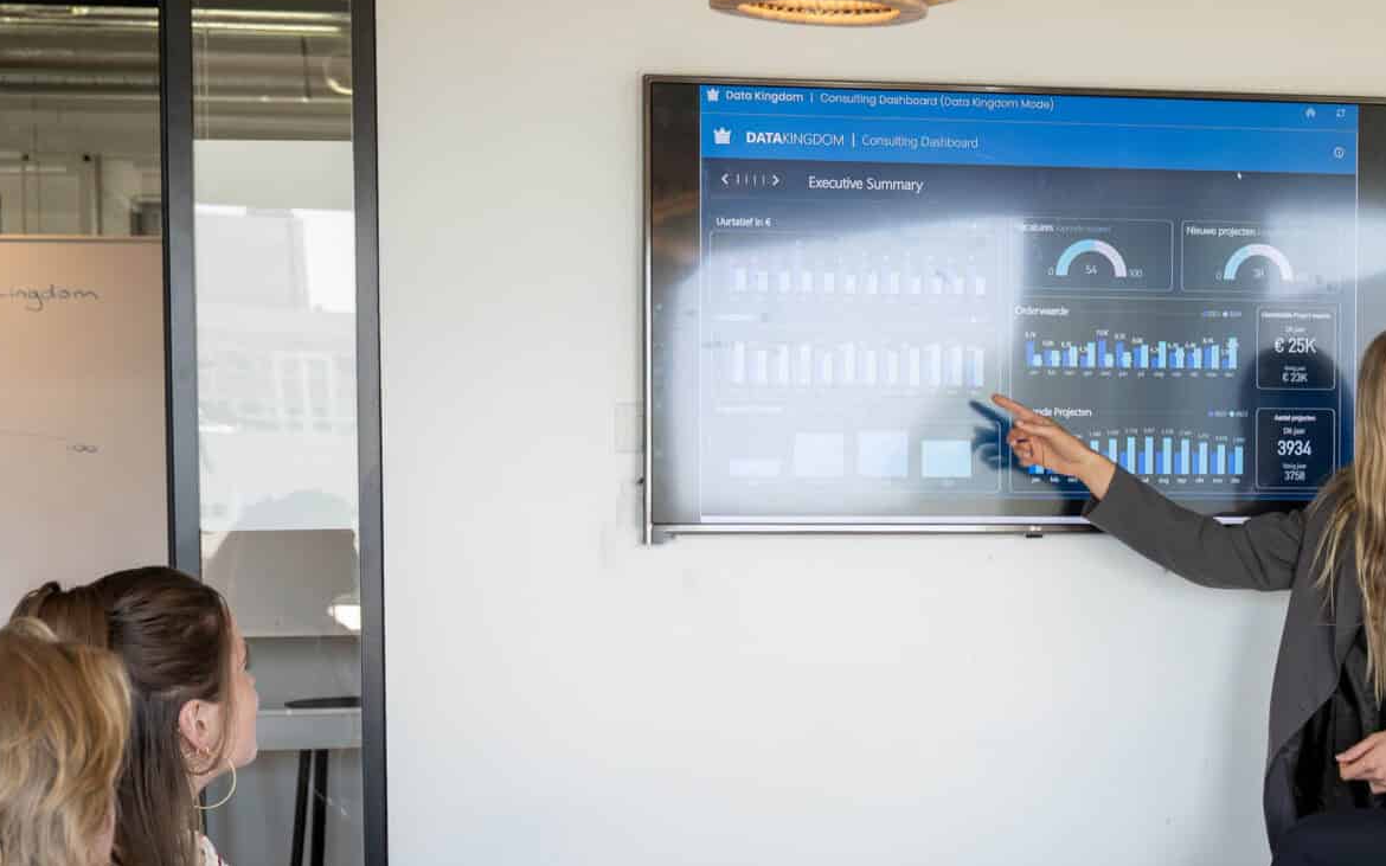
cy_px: 762
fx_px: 2946
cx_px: 1507
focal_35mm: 78
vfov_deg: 16.5
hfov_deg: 24.7
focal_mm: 35
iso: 1250
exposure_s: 1/320
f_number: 4.5
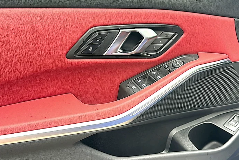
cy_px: 74
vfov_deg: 32.6
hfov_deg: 47.4
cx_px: 119
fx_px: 272
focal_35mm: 41
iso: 100
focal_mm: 6.86
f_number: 1.78
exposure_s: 1/216
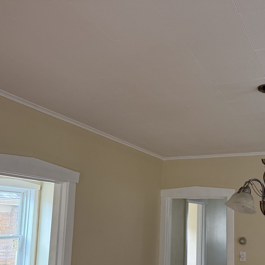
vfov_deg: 43.2
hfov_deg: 42.8
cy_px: 177
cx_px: 191
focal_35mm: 38
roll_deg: -0.7
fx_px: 329
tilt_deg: +7.3
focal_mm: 6.76
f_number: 1.78
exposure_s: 1/60
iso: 320
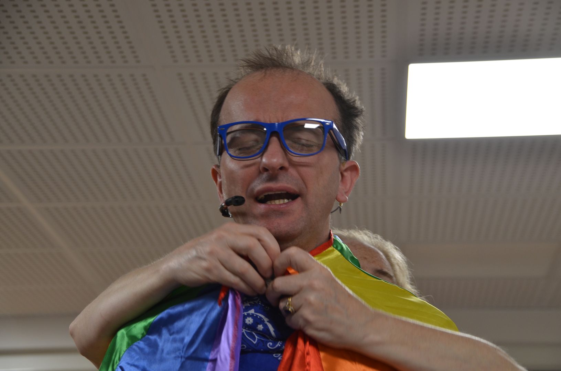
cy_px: 186
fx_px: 1679
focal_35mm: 108
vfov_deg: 12.6
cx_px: 280
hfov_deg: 19.0
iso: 400
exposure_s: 1/25
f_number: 5.3
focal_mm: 72
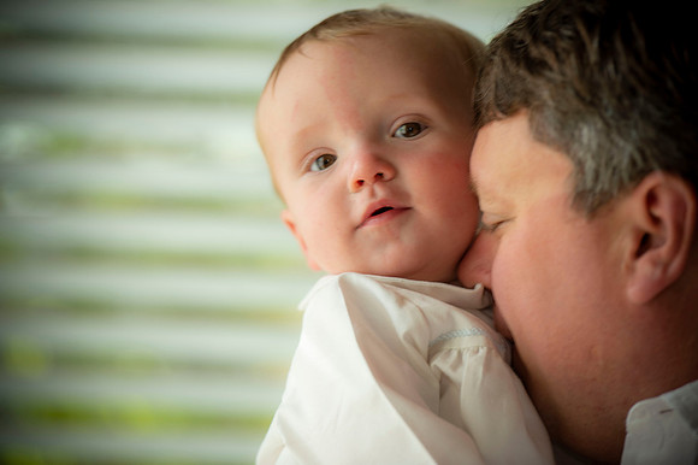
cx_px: 349
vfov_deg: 7.2
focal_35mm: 190
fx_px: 3682
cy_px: 232
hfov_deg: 10.8
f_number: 2.8
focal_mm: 190
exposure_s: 1/80
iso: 200
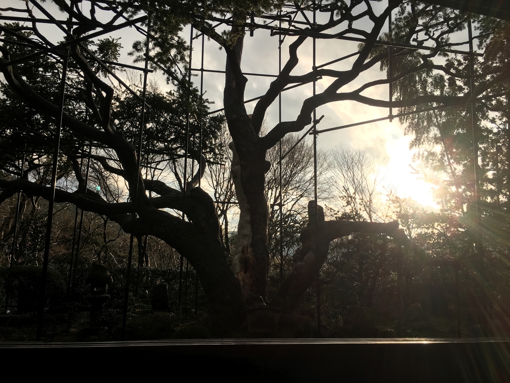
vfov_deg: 48.2
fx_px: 427
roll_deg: -1.4
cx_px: 255
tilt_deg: +7.8
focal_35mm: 29
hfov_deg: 61.7
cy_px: 192
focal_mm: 4.15
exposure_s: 1/793
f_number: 2.2
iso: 25
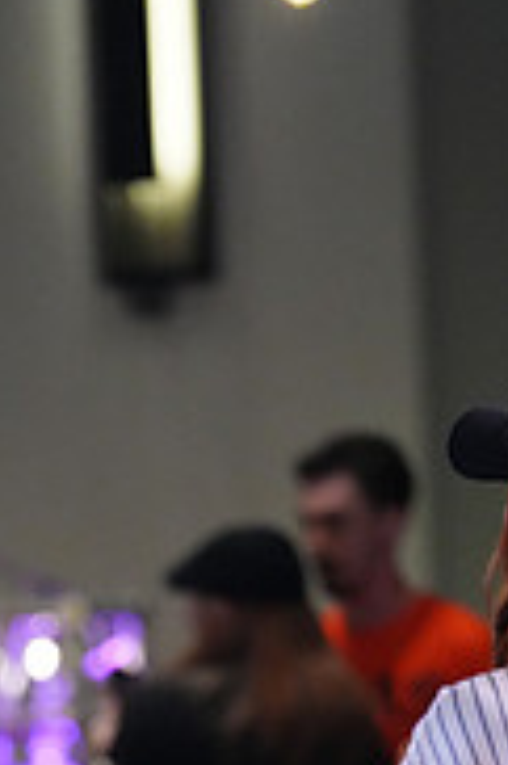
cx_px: 2
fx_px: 10963
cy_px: 1126
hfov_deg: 2.7
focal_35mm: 517
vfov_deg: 4.0
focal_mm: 162
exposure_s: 1/320
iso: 4000
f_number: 2.8
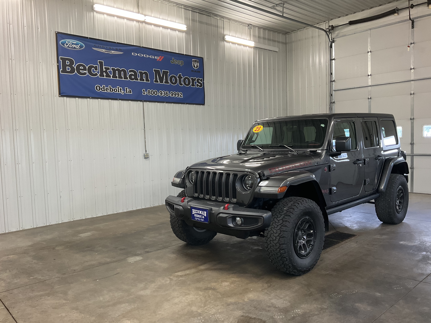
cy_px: 162
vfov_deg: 48.2
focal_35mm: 29
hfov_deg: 61.7
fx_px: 361
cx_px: 216
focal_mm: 3
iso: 64
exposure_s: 1/60
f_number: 1.8
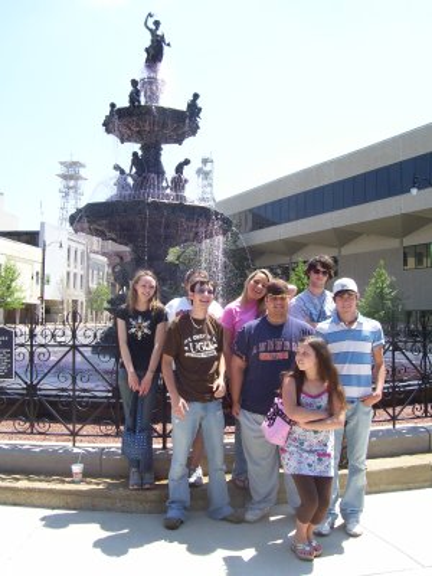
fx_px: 566
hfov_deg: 41.8
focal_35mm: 34
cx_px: 216
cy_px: 288
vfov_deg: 54.0
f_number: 4.8
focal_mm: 5.6
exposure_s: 1/250
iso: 80
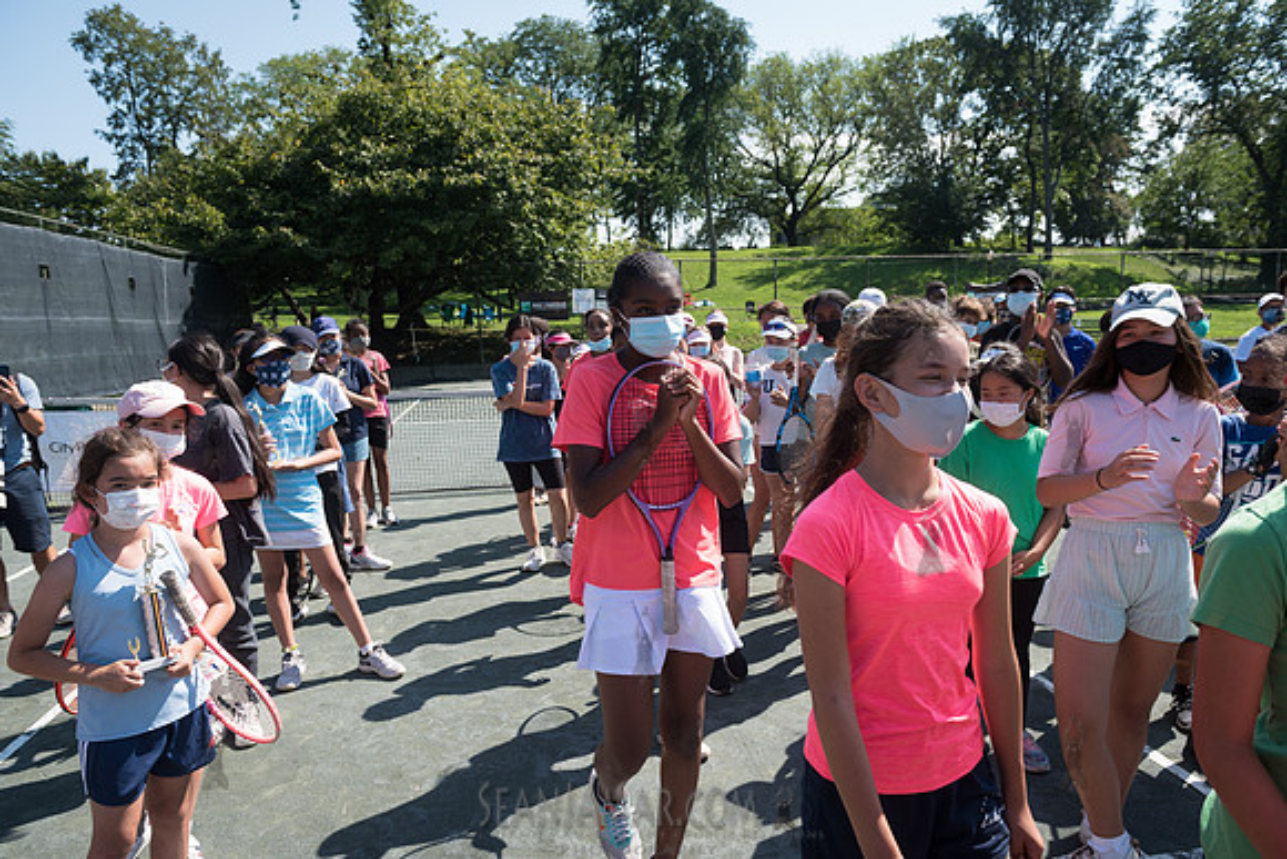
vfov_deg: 53.2
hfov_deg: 73.7
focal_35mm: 24
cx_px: 644
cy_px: 430
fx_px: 858
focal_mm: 24
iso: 125
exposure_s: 1/320
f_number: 5.6
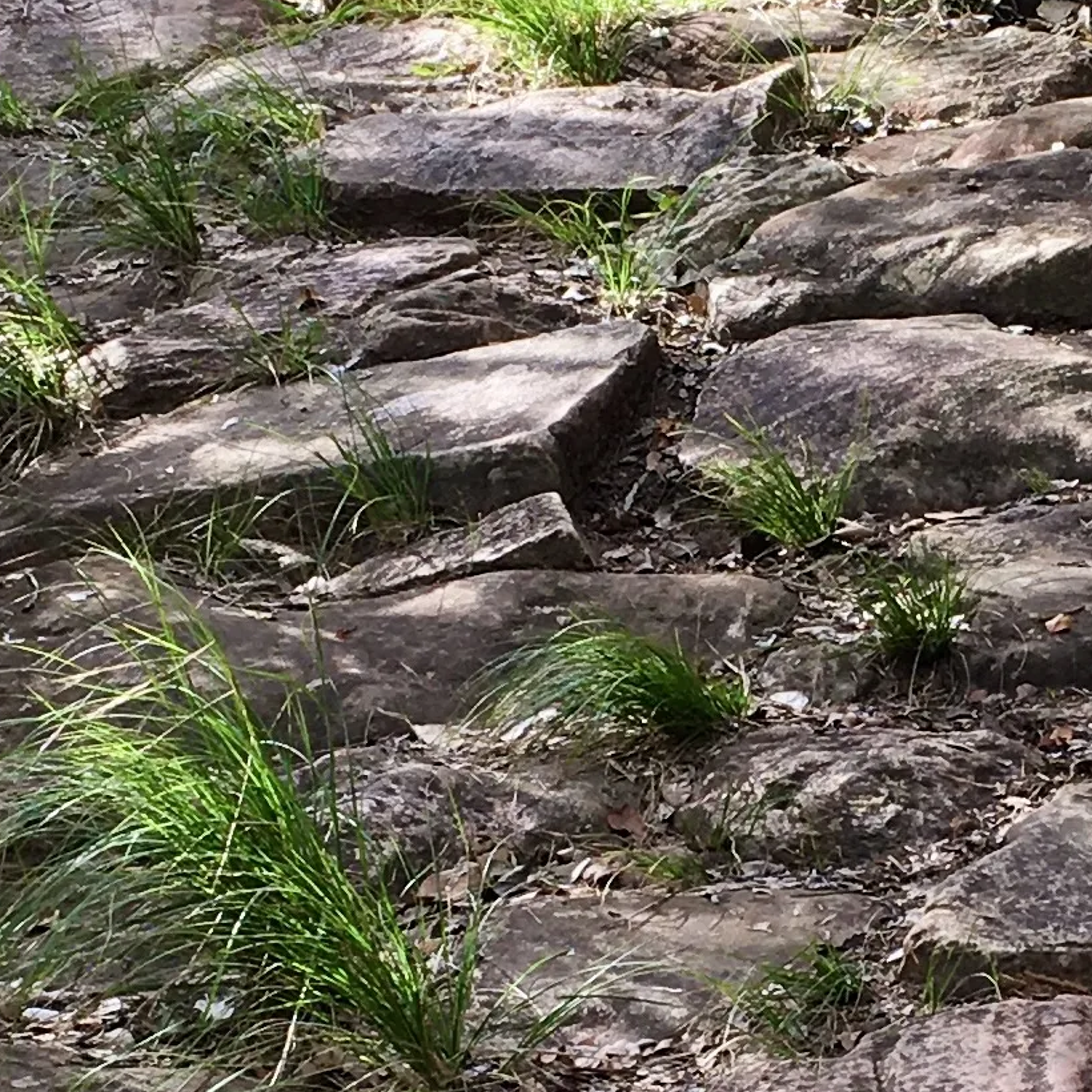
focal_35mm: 126
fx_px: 4497
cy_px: 786
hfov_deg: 13.7
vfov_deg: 13.8
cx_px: 1003
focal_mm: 4.15
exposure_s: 1/216
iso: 25
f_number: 2.2
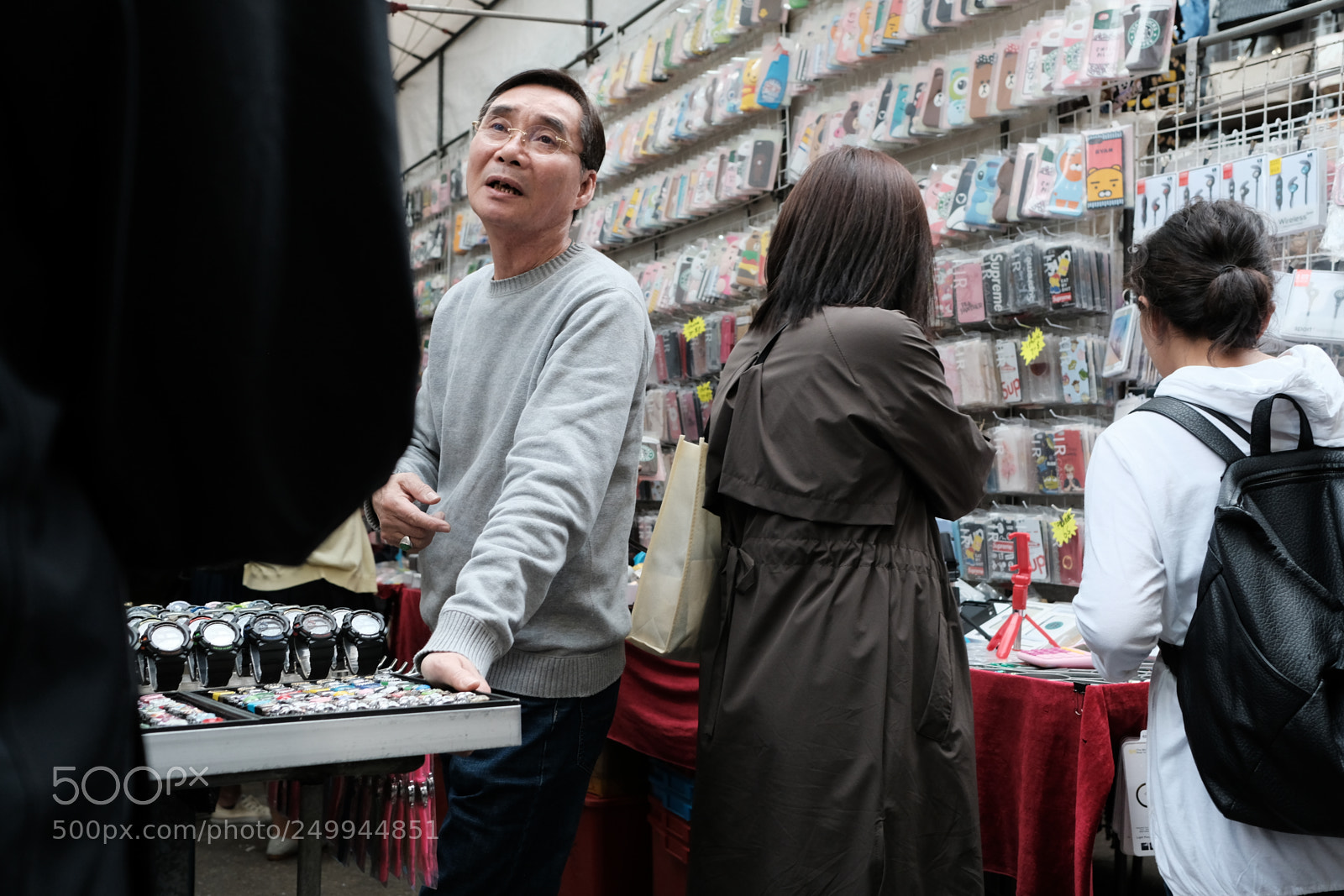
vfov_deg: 37.9
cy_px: 448
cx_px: 672
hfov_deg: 54.4
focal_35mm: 35
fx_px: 1307
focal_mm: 23
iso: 1000
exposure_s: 1/400
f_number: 4
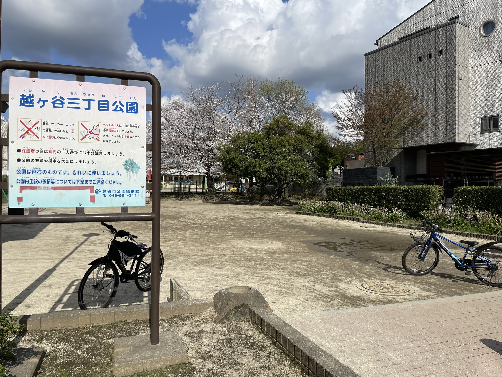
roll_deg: -0.4
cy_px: 188
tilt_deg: +0.6
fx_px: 377
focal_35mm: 26
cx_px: 251
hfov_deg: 67.3
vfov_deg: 53.1
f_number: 1.6
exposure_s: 1/6135
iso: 32
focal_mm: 4.2
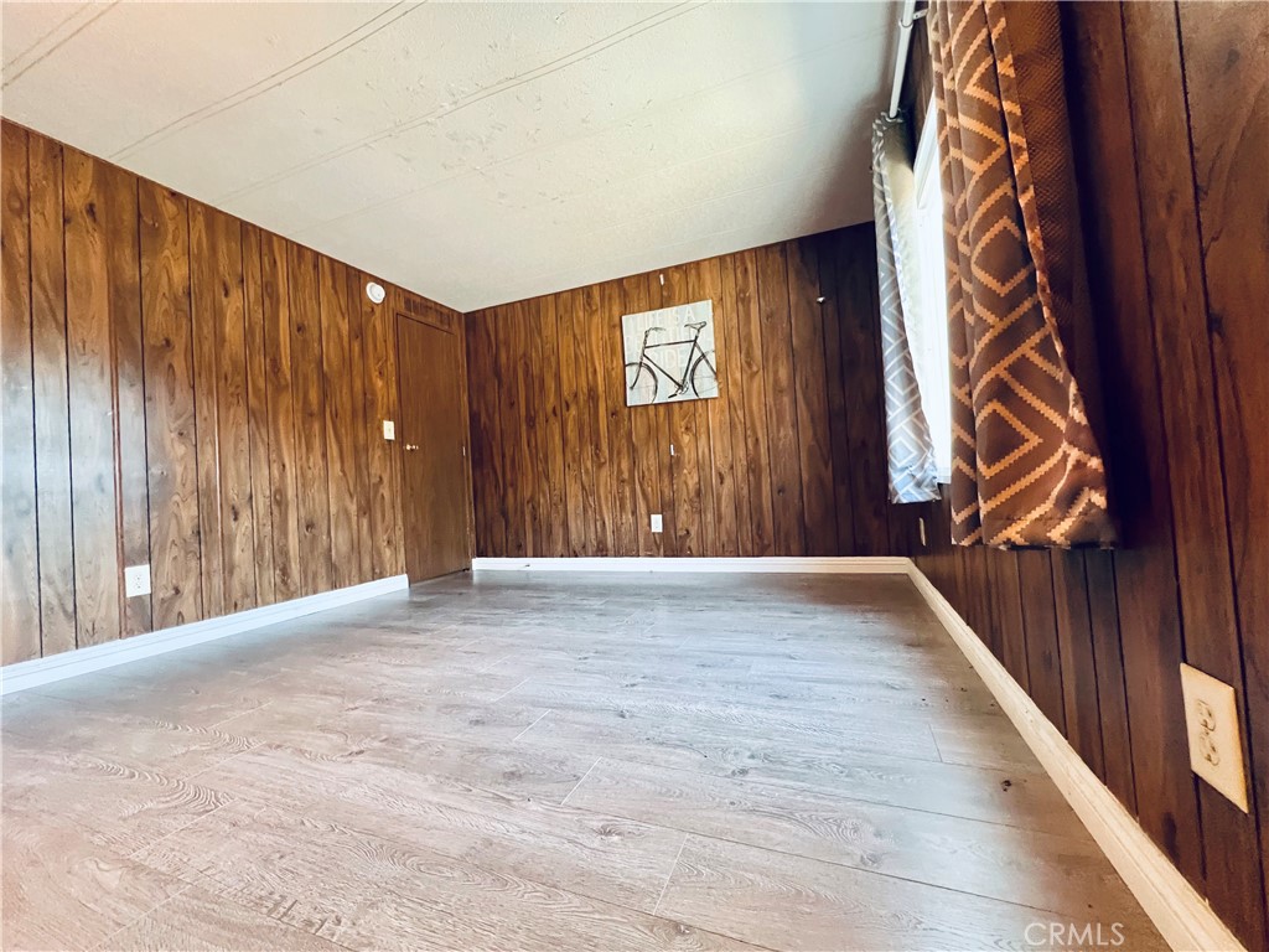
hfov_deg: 106.2
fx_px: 477
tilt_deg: +1.1
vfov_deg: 89.9
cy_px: 476
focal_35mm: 13
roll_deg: +3.2
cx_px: 634
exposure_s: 1/60
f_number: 1.8
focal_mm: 1.57
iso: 640
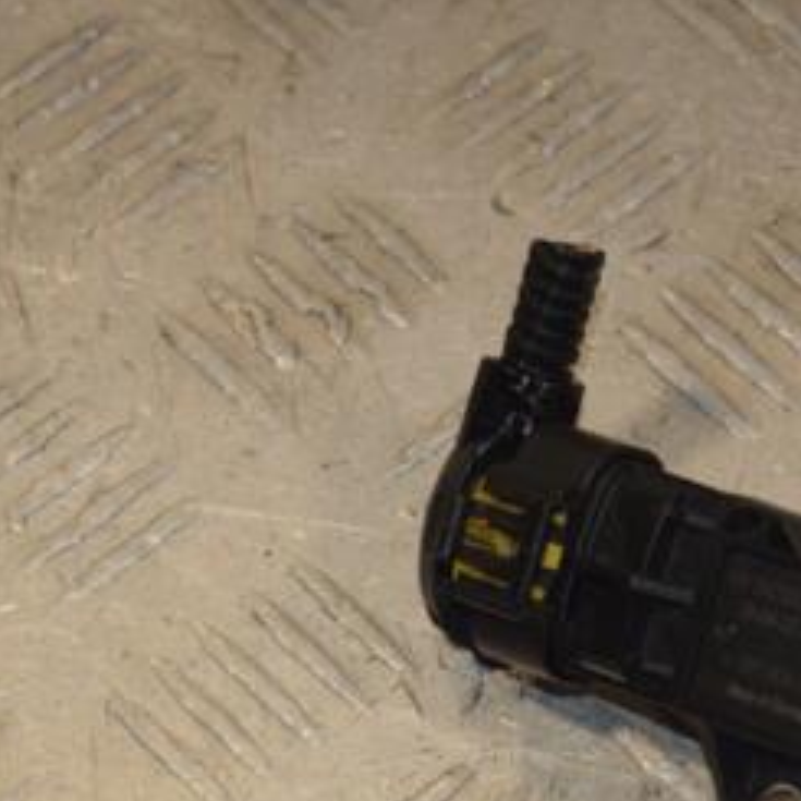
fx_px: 5393
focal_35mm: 206
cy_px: 647
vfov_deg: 8.5
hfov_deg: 8.5
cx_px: 634
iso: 800
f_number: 9
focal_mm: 66
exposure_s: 1/200
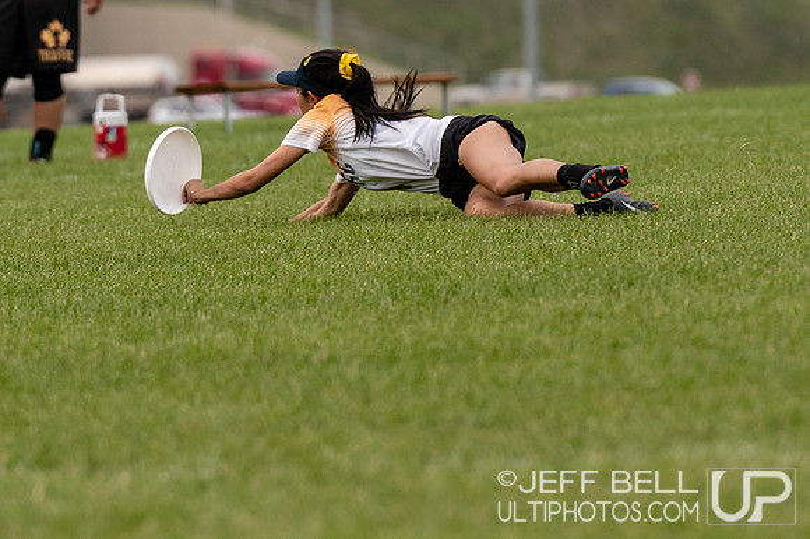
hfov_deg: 3.0
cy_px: 80
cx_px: 398
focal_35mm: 680
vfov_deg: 2.0
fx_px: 15285
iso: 200
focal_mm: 200
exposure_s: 1/1600
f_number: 4
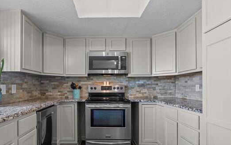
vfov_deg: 59.0
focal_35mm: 20
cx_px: 96
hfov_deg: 84.3
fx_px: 126
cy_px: 89
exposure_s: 1.3
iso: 640
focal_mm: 16
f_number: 8
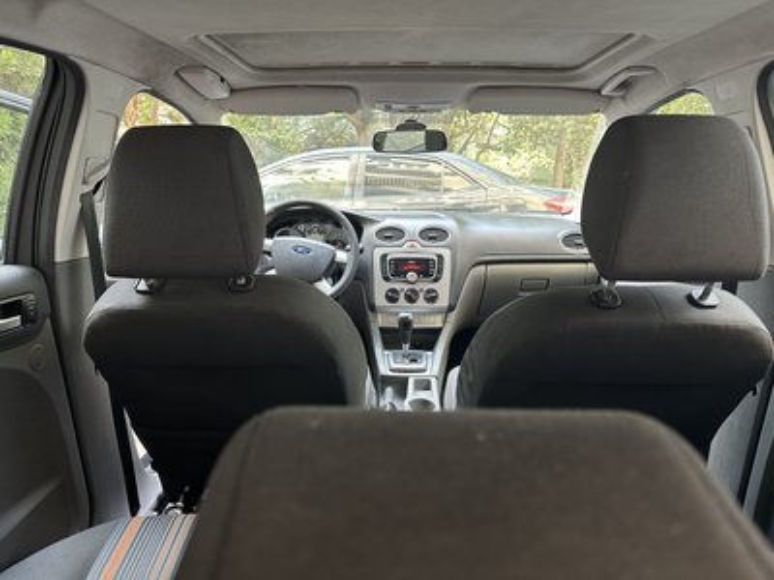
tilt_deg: -13.5
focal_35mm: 24
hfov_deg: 71.6
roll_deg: -2.6
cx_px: 387
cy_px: 290
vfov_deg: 56.8
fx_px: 537
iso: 250
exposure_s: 1/91
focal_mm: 6.86
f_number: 1.78
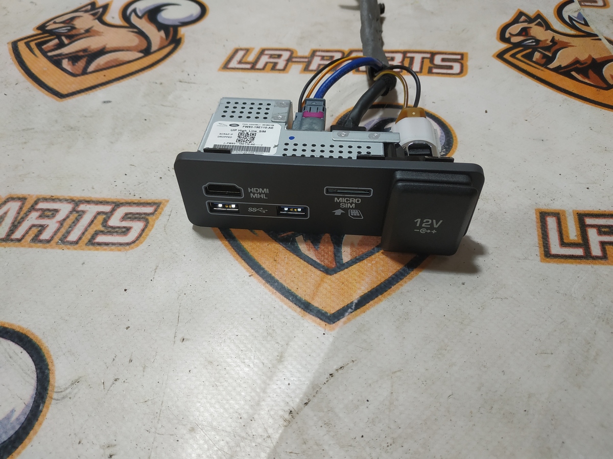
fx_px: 425
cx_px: 306
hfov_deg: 71.6
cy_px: 230
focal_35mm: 24
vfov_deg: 56.8
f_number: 1.9
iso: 125
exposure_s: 1/100
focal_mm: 3.94
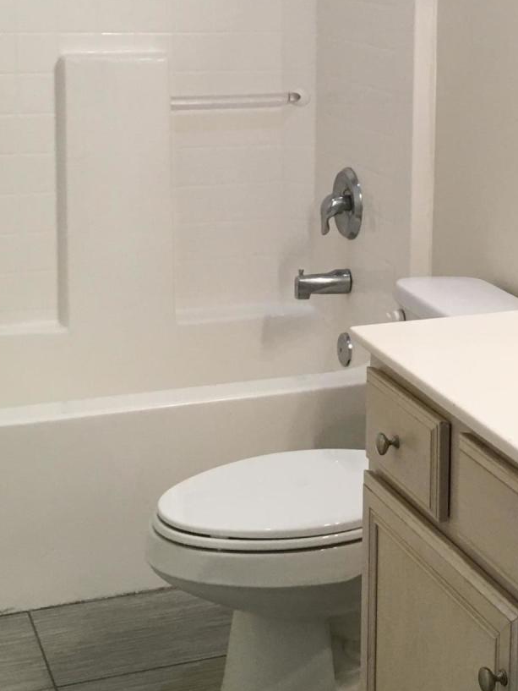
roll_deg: -0.7
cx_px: 431
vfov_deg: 27.1
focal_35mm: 71
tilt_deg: -8.3
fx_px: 1416
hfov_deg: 20.4
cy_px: 178
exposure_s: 1/30
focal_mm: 4.15
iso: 40
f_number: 2.2
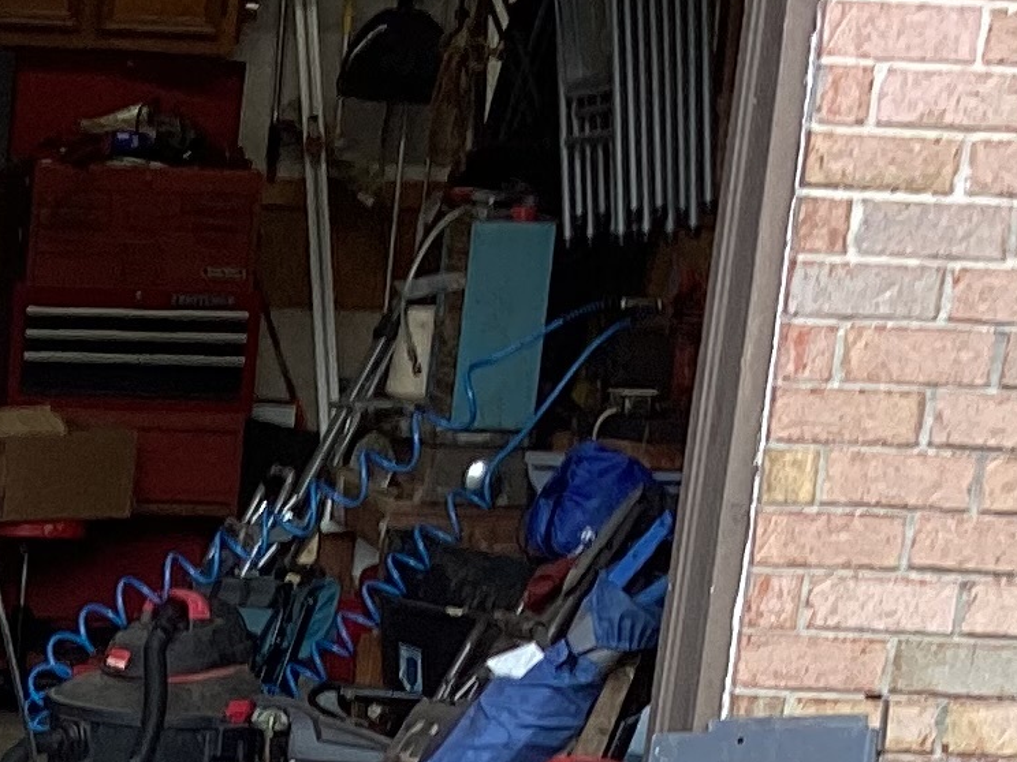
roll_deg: -2.5
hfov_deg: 13.9
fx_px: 3996
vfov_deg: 9.9
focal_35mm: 136
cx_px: -321
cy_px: 1635
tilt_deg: -20.5
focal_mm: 3.3
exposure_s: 1/120
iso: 25
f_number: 2.4
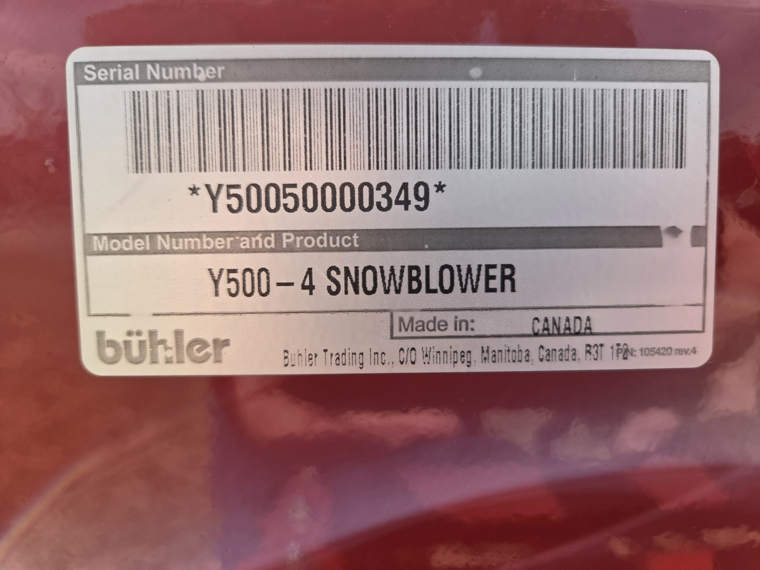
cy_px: 285
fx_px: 505
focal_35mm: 23
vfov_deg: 58.9
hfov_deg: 73.9
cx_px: 380
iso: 80
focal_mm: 5.4
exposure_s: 1/1751
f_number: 1.8
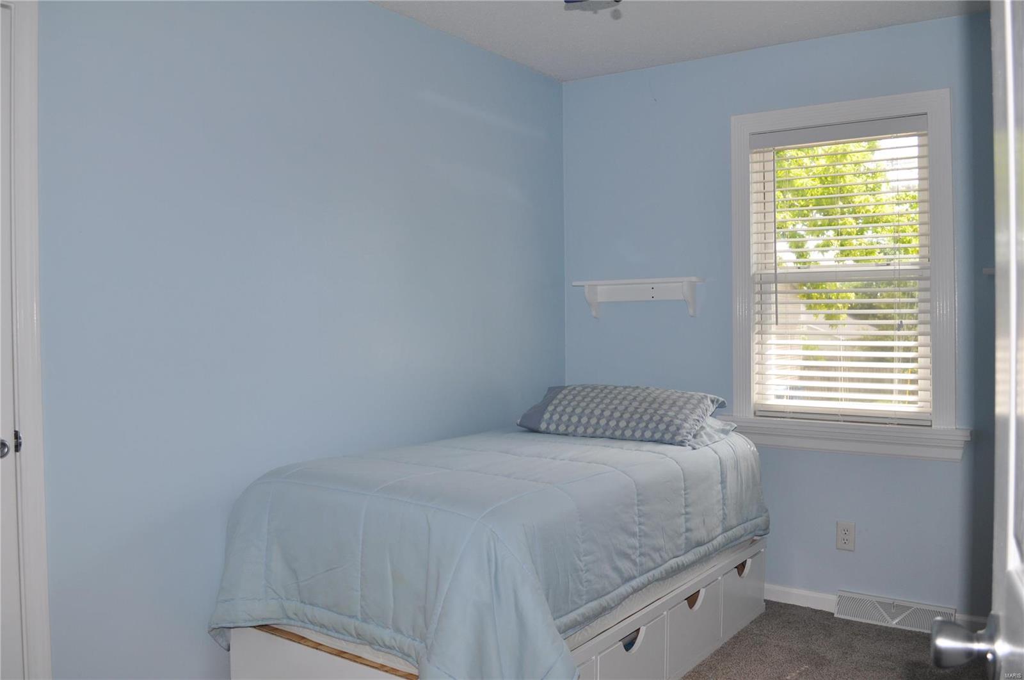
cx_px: 512
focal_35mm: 30
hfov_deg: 62.0
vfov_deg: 43.5
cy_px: 340
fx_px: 852
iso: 400
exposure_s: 1/200
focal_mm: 20
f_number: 6.3
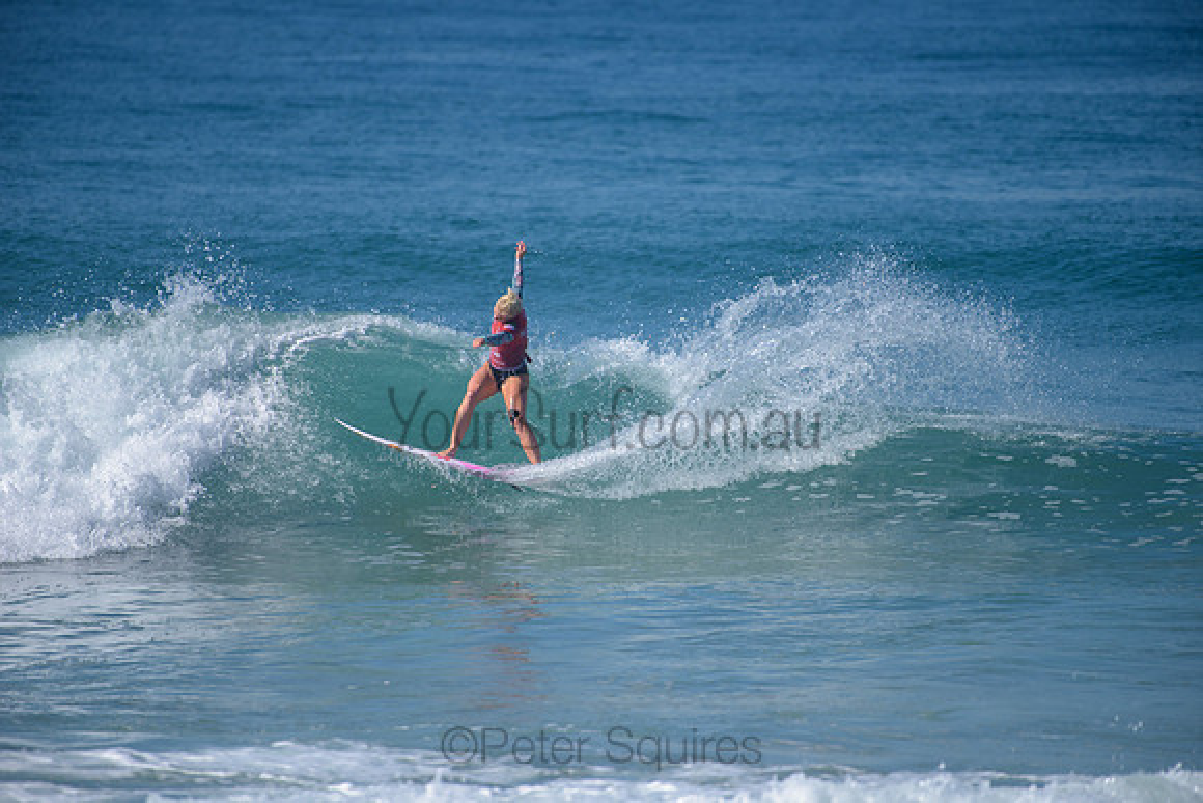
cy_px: 402
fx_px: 16711
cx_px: 602
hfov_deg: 4.1
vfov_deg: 2.8
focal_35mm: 500
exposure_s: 1/2000
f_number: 5.6
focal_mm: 500
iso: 180
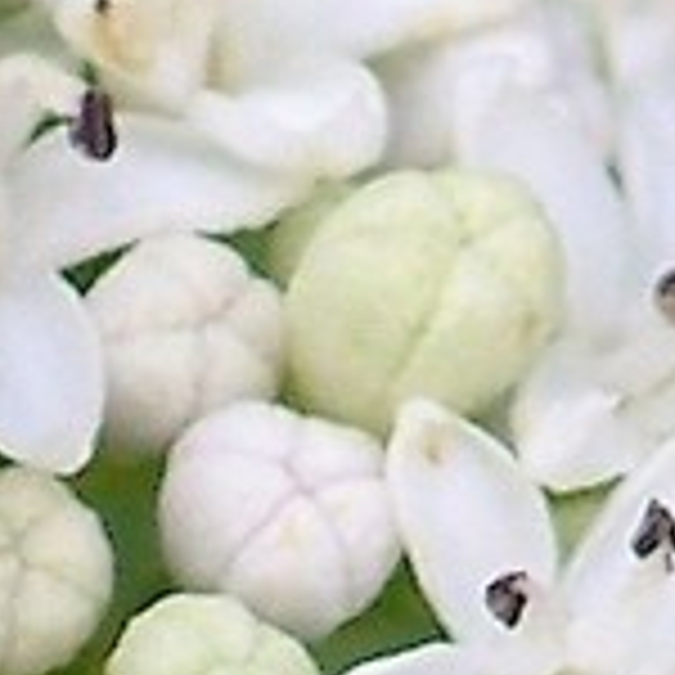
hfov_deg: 0.8
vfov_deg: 0.8
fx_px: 47807
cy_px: 202
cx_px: -394
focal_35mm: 2167
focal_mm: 70.2
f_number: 4.8
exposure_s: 1/400
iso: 64
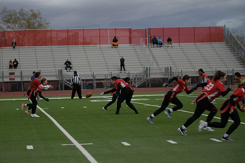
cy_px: 88
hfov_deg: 18.3
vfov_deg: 12.2
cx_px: 109
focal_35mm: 112
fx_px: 762
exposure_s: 1/200
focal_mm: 95
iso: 64
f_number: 2.8
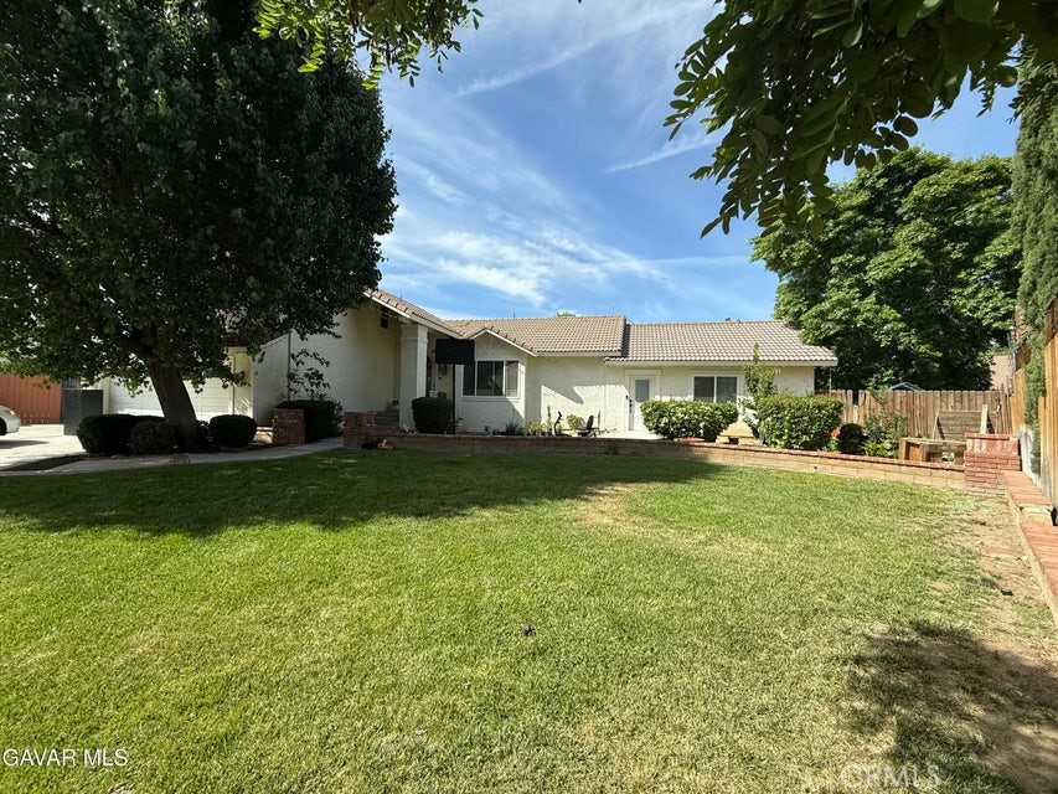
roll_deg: -1.5
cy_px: 397
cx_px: 529
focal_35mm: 14
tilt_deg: +1.7
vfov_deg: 85.7
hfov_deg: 102.1
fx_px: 428
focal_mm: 2.22
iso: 50
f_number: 2.2
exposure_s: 1/1534
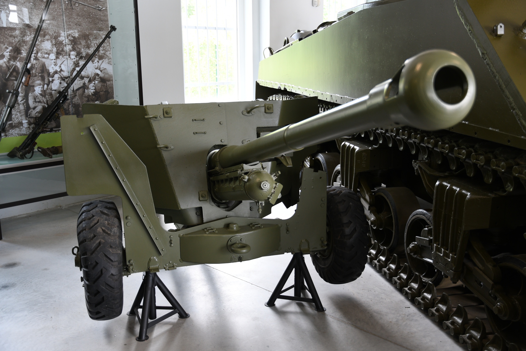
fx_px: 541
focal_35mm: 37
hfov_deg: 51.9
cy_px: 176
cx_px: 263
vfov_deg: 35.9
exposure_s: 1/40
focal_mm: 25
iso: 250
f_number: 3
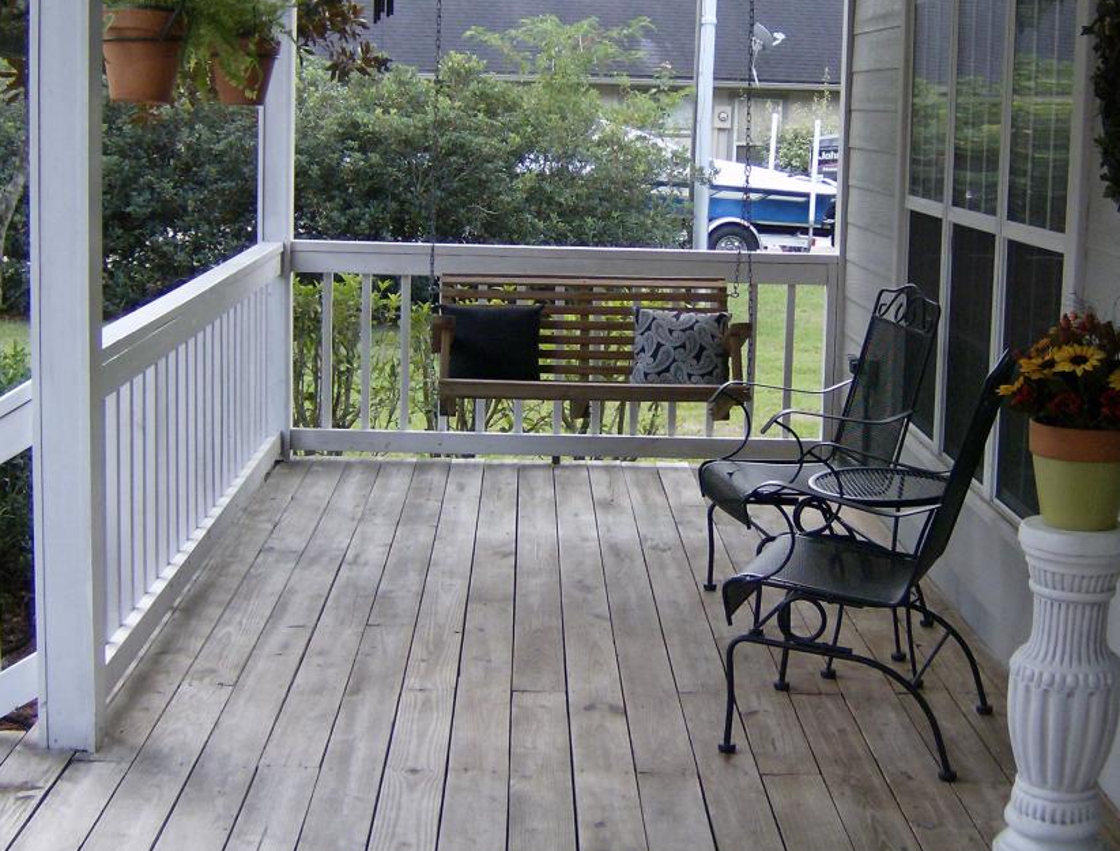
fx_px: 1820
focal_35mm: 56
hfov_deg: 34.2
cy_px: 328
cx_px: 630
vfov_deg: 26.2
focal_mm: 6
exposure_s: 1/184
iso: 100
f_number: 2.8
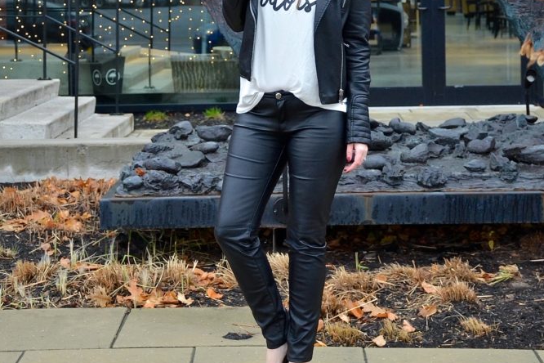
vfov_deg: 14.9
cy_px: 43
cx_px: 272
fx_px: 1375
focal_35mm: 91
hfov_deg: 22.4
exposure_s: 1/50
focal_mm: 40
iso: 640
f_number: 4.5
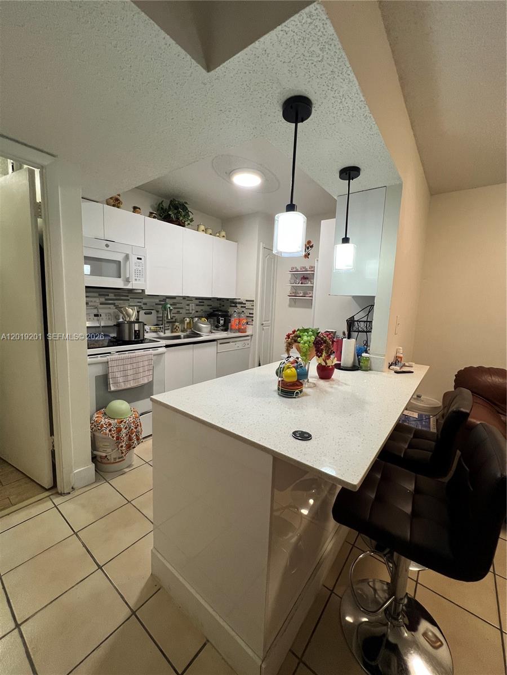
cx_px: 254
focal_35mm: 13
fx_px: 254
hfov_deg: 89.9
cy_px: 338
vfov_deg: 106.2
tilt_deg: -7.2
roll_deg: -3.3
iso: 200
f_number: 1.8
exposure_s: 1/120
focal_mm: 1.57
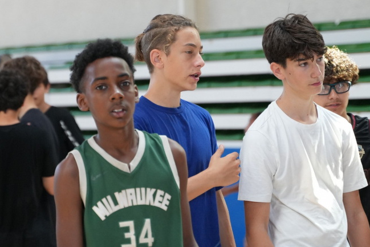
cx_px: 152
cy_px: 116
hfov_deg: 14.8
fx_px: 1425
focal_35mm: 139
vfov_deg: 9.9
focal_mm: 75
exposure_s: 1/400
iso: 2000
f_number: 2.8
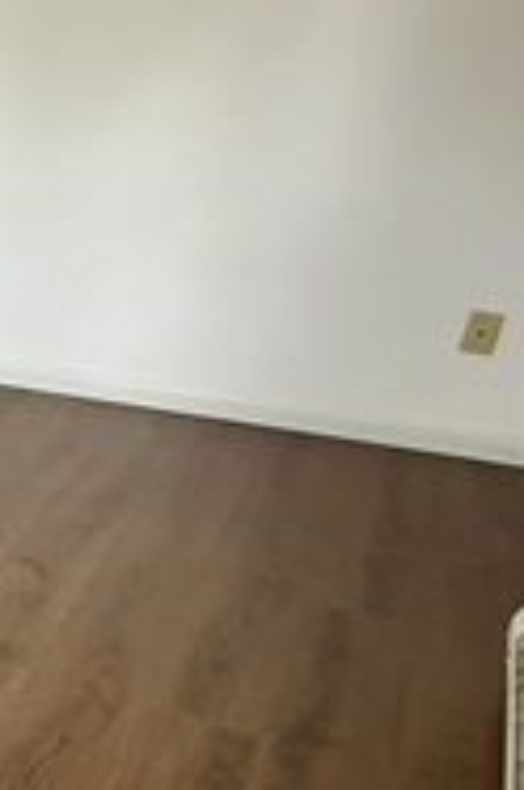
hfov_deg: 18.4
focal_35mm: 52
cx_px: -492
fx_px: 1139
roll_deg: +2.5
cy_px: 431
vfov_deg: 38.2
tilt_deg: -20.4
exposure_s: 1/120
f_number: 2.2
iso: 250
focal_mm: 2.22
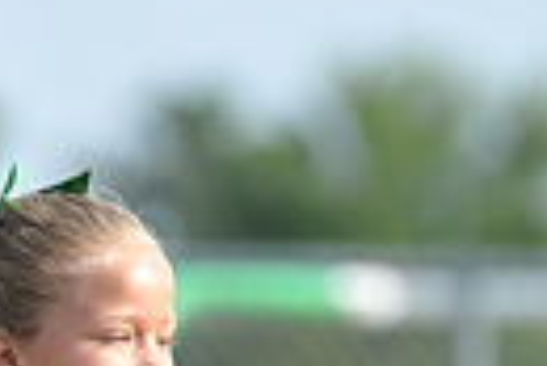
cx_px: -72
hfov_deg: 1.2
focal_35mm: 1781
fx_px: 27091
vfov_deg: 0.8
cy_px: 753
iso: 800
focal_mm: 400
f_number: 7.1
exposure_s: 1/800
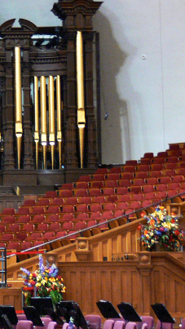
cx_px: -131
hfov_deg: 8.1
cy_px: 131
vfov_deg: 14.7
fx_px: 1272
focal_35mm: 146
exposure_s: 1/13
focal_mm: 11.5
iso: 200
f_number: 3.2
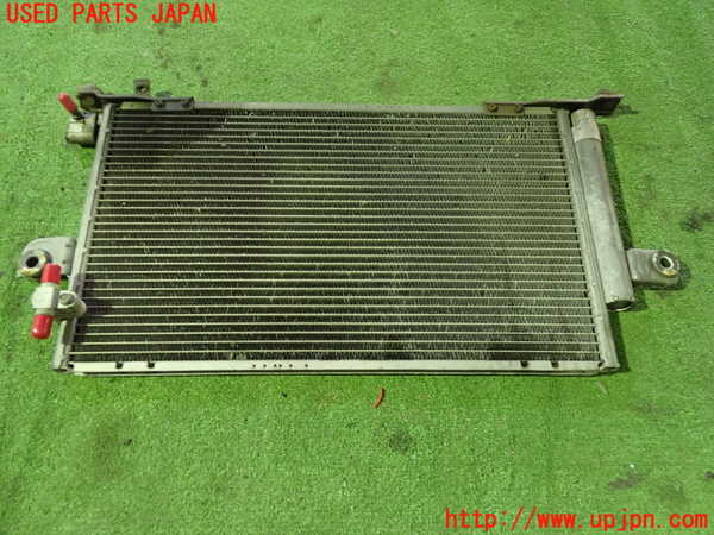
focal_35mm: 30
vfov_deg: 46.8
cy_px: 268
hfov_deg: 60.0
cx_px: 357
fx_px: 619
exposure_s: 1/30
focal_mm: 5.4
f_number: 2.3
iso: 800
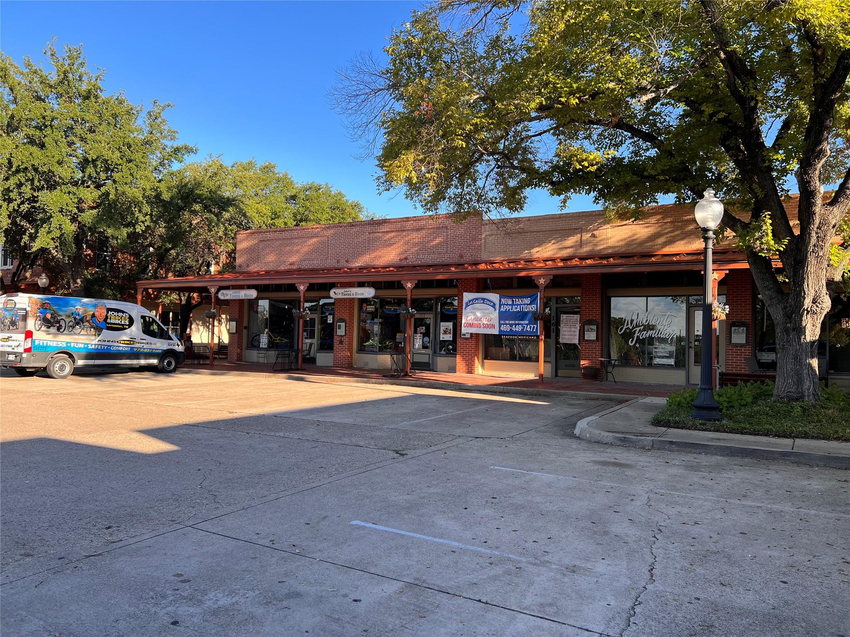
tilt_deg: +2.2
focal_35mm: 26
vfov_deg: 53.1
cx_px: 425
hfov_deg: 67.3
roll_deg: -1.9
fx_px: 638
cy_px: 318
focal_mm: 5.7
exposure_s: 1/924
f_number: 1.5
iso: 50
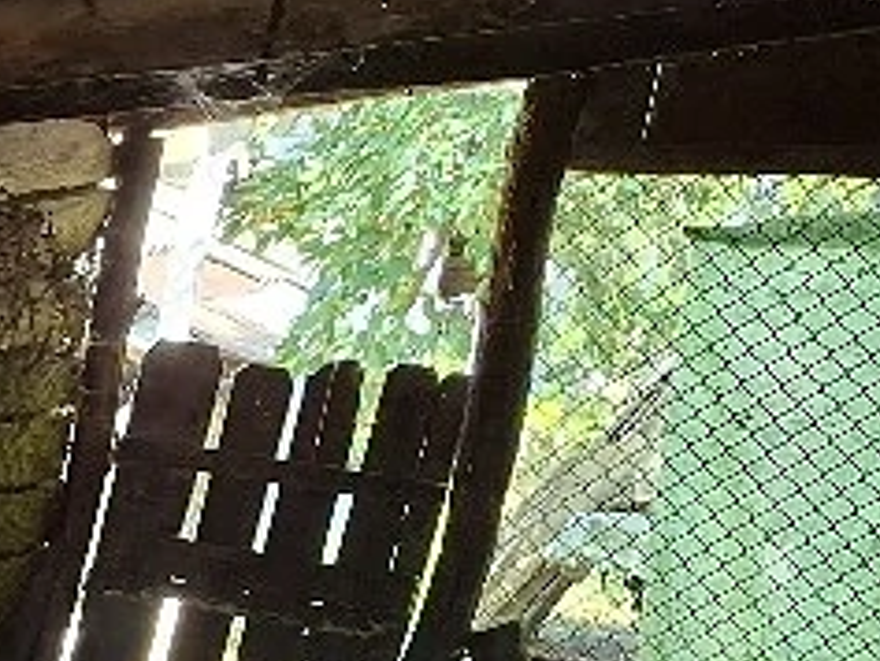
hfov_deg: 16.7
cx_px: -728
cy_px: 1370
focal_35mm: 97
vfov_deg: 13.0
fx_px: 2467
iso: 125
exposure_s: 1/100
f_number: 1.8
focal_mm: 5.54
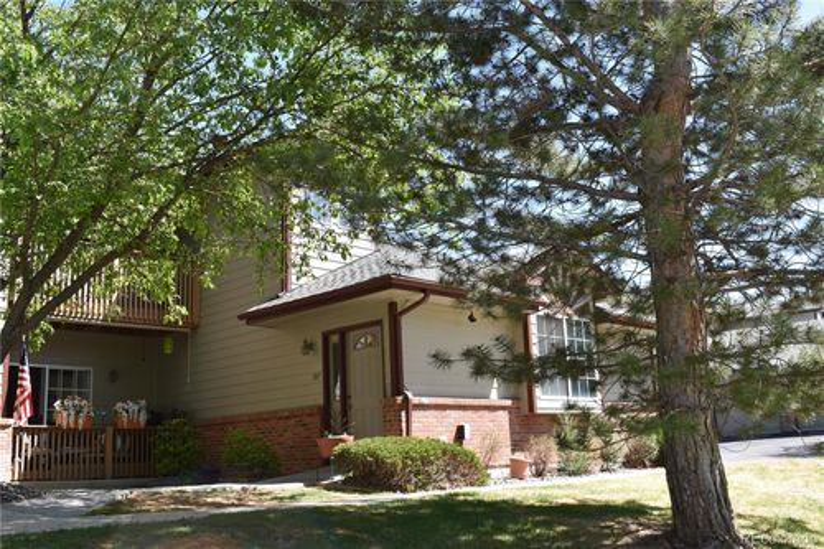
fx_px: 789
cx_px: 412
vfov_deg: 38.3
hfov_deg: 55.1
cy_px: 274
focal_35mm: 34
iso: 160
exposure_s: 1/80
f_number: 11
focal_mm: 23
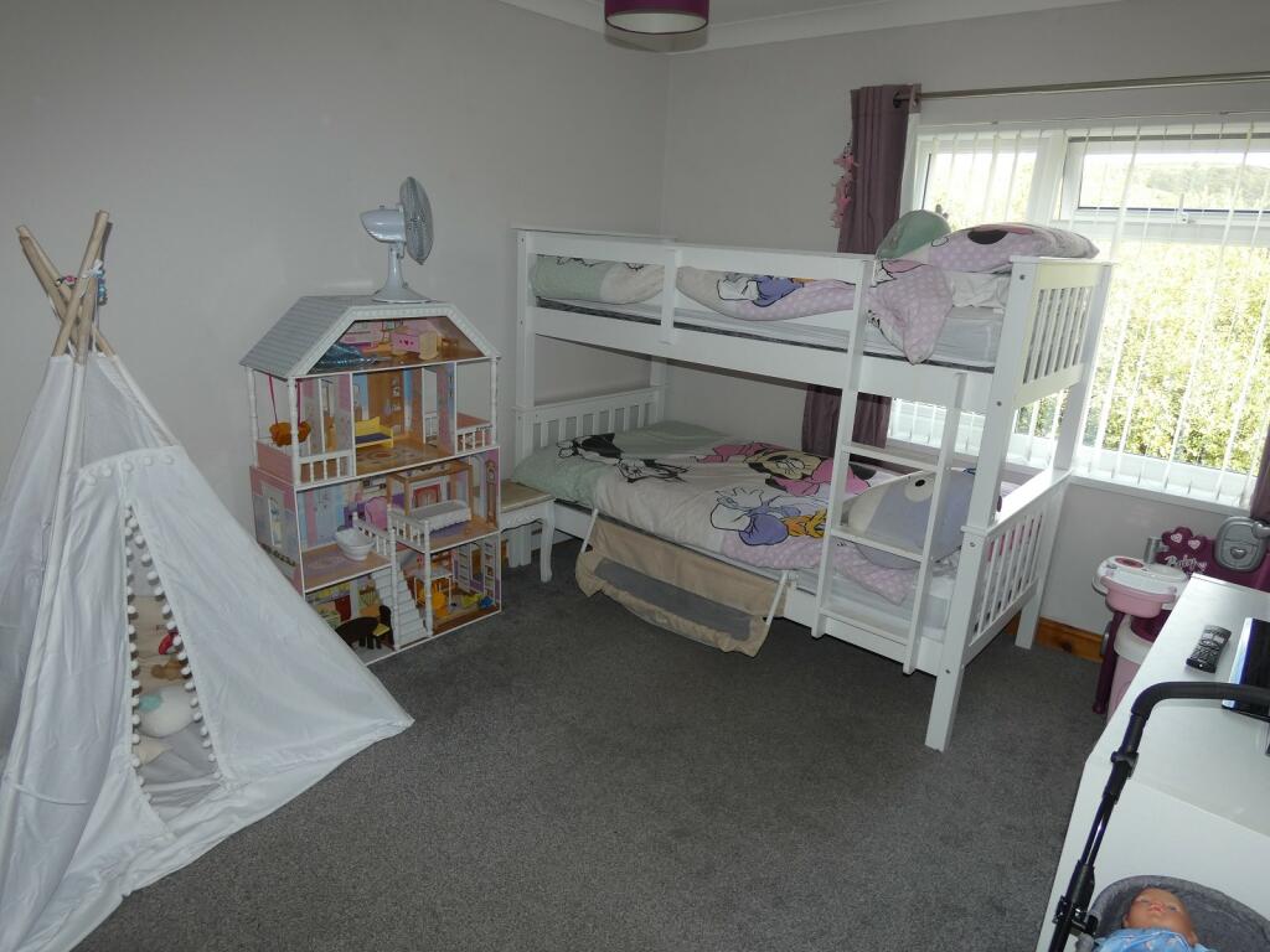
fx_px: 770
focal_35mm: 21
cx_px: 635
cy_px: 476
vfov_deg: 63.4
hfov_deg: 79.0
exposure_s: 1/60
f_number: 2.9
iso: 80
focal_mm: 3.8
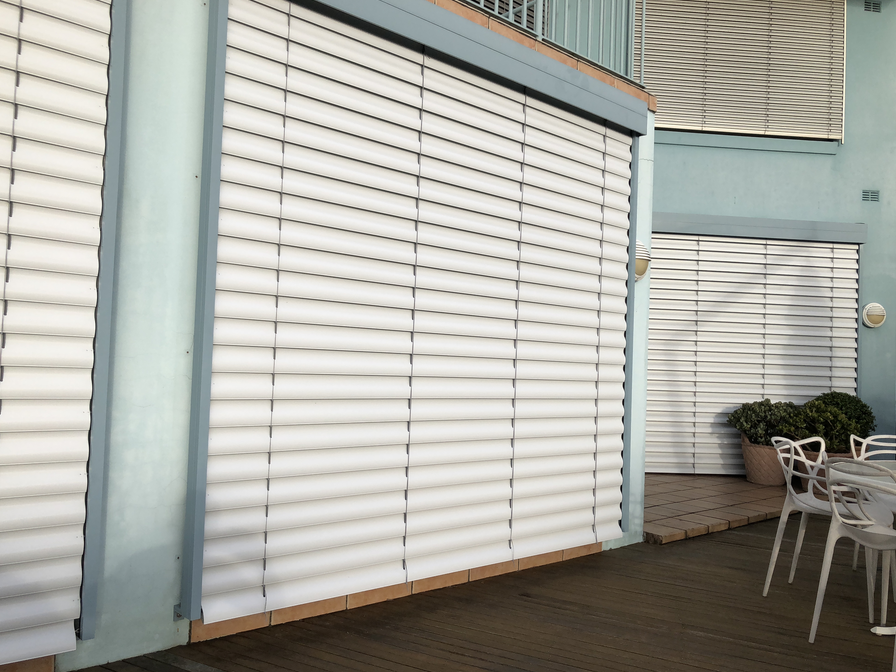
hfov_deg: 61.6
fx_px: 751
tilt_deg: +1.5
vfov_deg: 48.2
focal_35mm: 29
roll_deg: -1.9
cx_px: 436
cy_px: 342
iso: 20
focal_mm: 3.99
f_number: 1.8
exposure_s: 1/533
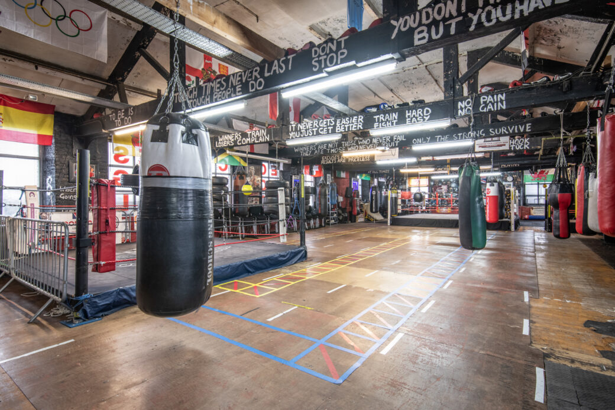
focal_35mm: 18
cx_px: 308
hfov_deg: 90.0
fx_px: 307
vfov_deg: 67.4
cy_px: 205
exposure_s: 1/4
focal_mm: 18
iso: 400
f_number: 8
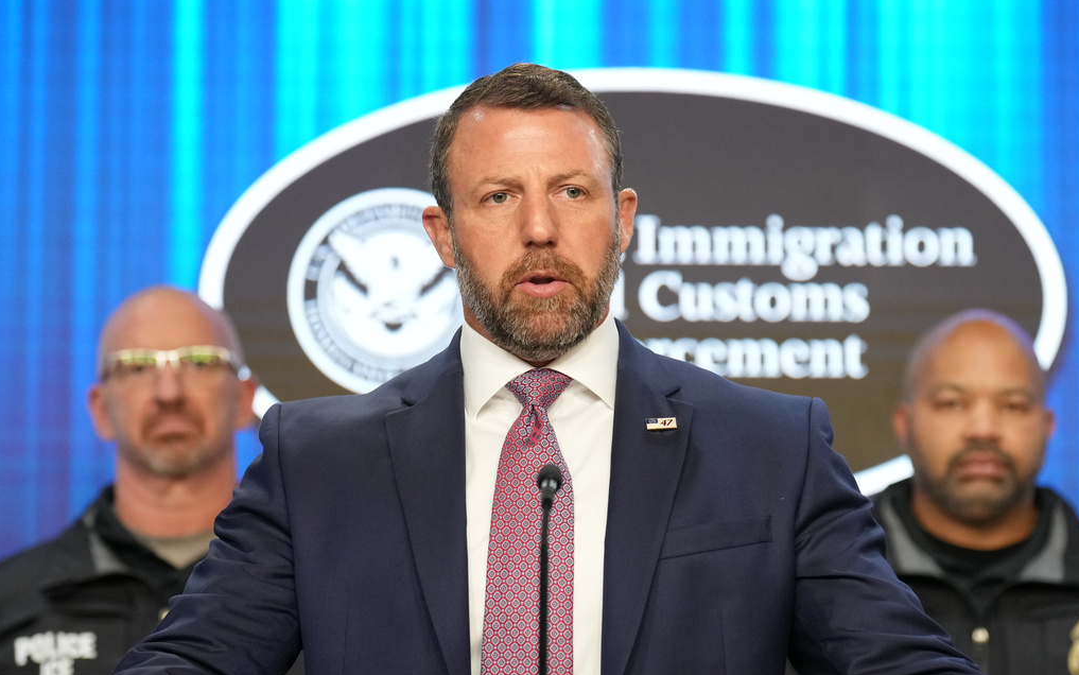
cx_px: 540
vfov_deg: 8.2
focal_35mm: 161
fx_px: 4735
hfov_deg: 13.0
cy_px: 360
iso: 2500
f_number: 2.8
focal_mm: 105
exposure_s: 1/250
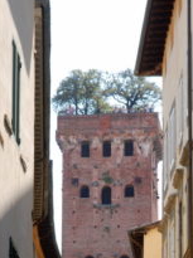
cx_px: 123
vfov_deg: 10.2
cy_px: 211
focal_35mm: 194
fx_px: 1448
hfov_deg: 7.6
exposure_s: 1/50
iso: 100
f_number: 10
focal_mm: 55
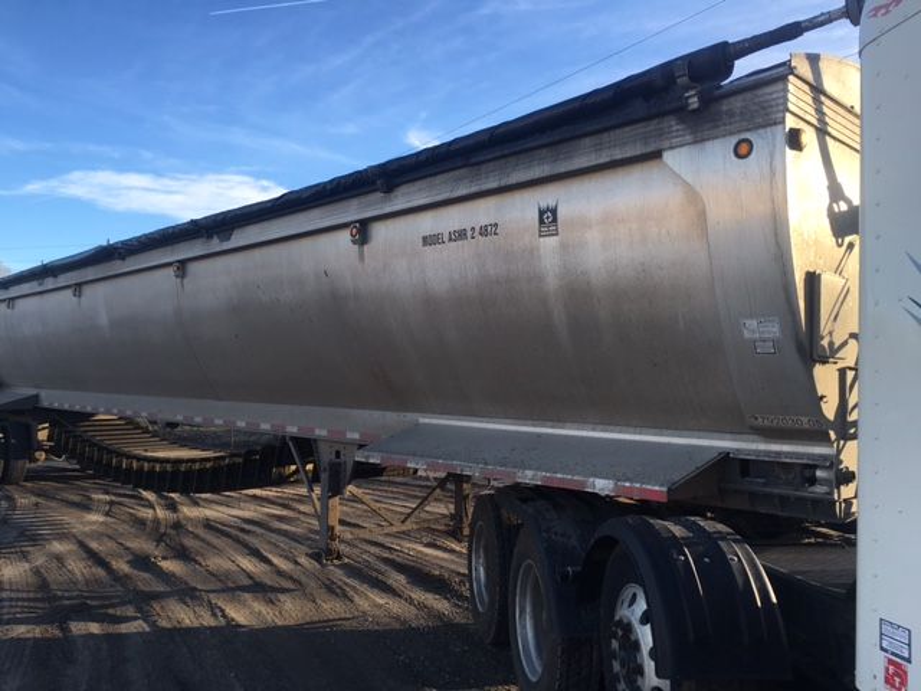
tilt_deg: +3.5
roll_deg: -1.6
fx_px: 772
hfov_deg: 61.7
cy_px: 346
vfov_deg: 48.2
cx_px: 460
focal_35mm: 29
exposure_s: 1/513
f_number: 2.2
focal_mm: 4.15
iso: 25
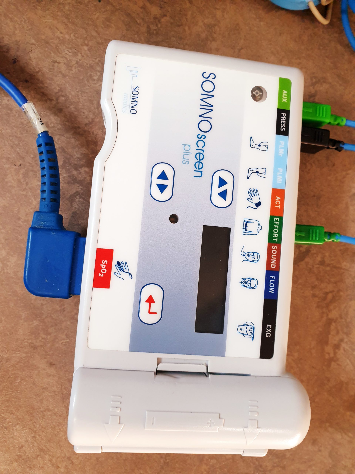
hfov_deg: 53.1
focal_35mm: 26
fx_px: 356
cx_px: 178
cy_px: 237
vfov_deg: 67.3
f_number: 2.4
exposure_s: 1/50
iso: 320
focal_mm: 4.3
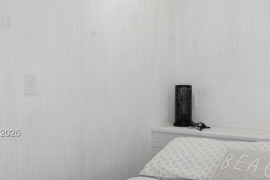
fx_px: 555
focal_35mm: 74
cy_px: 134
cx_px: 211
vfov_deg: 18.3
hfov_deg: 26.9
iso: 800
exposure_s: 1/60
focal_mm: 21.4
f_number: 5
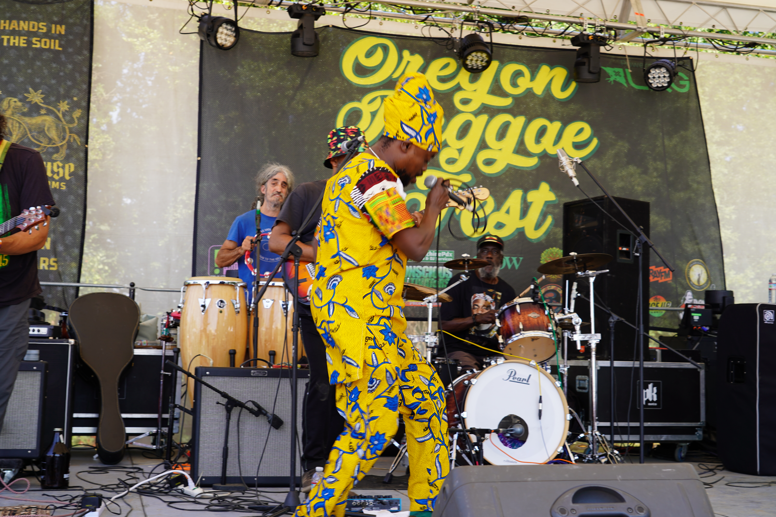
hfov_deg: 39.6
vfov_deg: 27.0
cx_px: 388
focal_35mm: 50
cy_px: 258
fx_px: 1078
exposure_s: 1/100
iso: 100
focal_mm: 50
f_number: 6.3
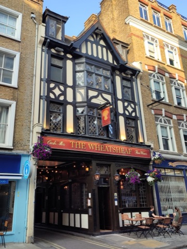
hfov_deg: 54.9
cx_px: 94
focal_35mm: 25
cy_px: 124
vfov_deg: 69.4
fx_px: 180
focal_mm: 6.04
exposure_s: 1/115
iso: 50
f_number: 1.9
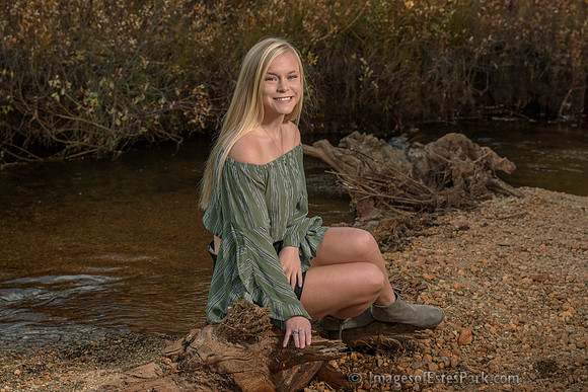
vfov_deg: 29.9
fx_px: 735
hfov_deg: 43.6
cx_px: 294
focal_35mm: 45
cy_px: 196
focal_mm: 45
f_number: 4.5
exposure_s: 1/640
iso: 100
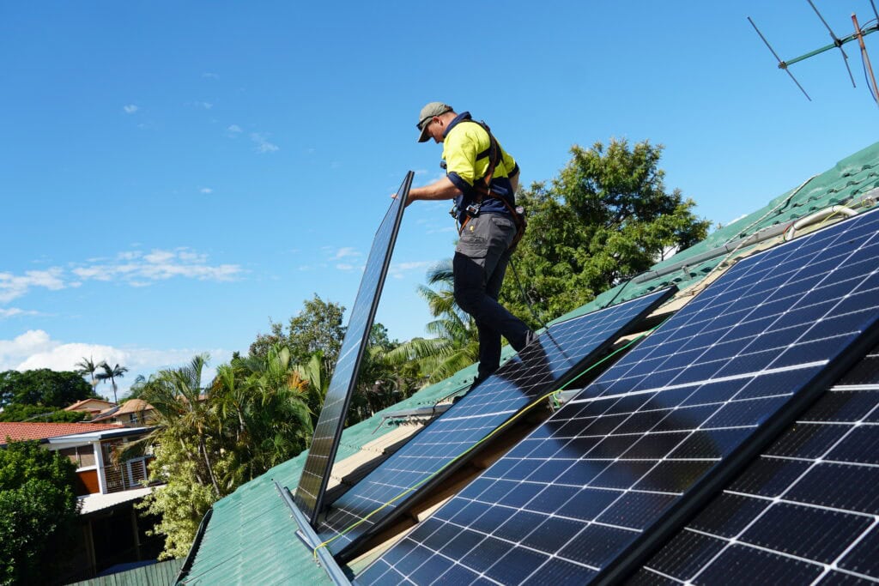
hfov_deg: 61.9
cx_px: 440
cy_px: 293
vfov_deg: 43.6
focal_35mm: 30
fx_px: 733
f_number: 5
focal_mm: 20
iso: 100
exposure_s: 1/640
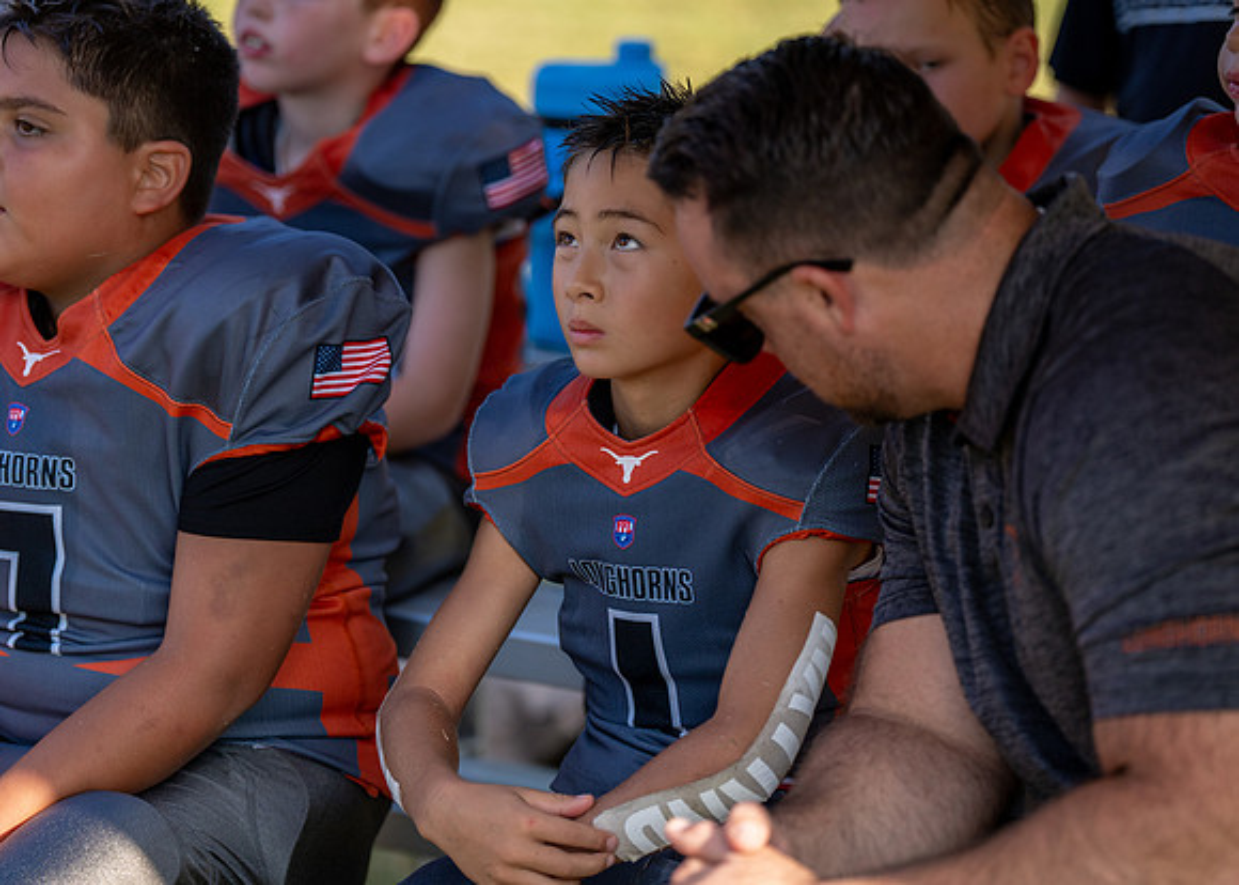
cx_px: 599
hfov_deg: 13.3
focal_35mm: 151
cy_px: 408
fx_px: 5326
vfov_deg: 9.5
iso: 320
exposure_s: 1/2000
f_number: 2.8
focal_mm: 131
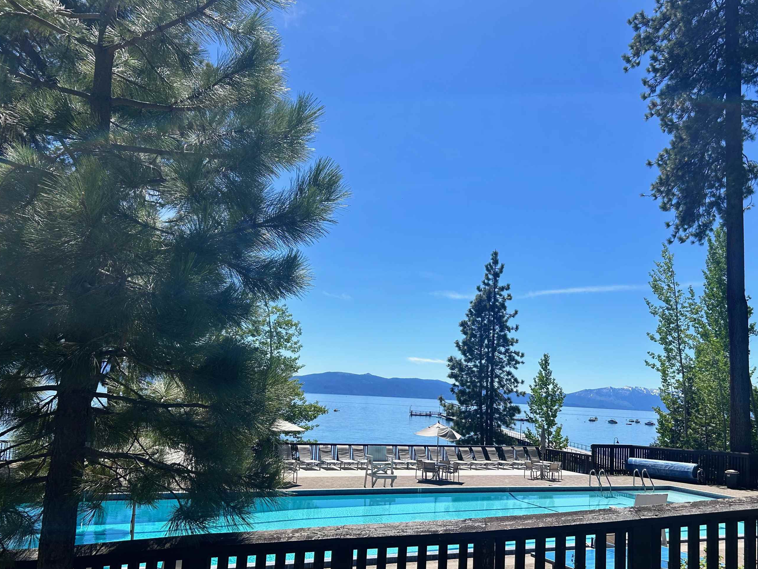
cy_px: 327
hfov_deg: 58.3
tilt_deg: +5.6
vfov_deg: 45.3
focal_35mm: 31
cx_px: 415
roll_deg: -3.1
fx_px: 679
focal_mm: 5.7
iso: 50
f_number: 1.5
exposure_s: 1/4630
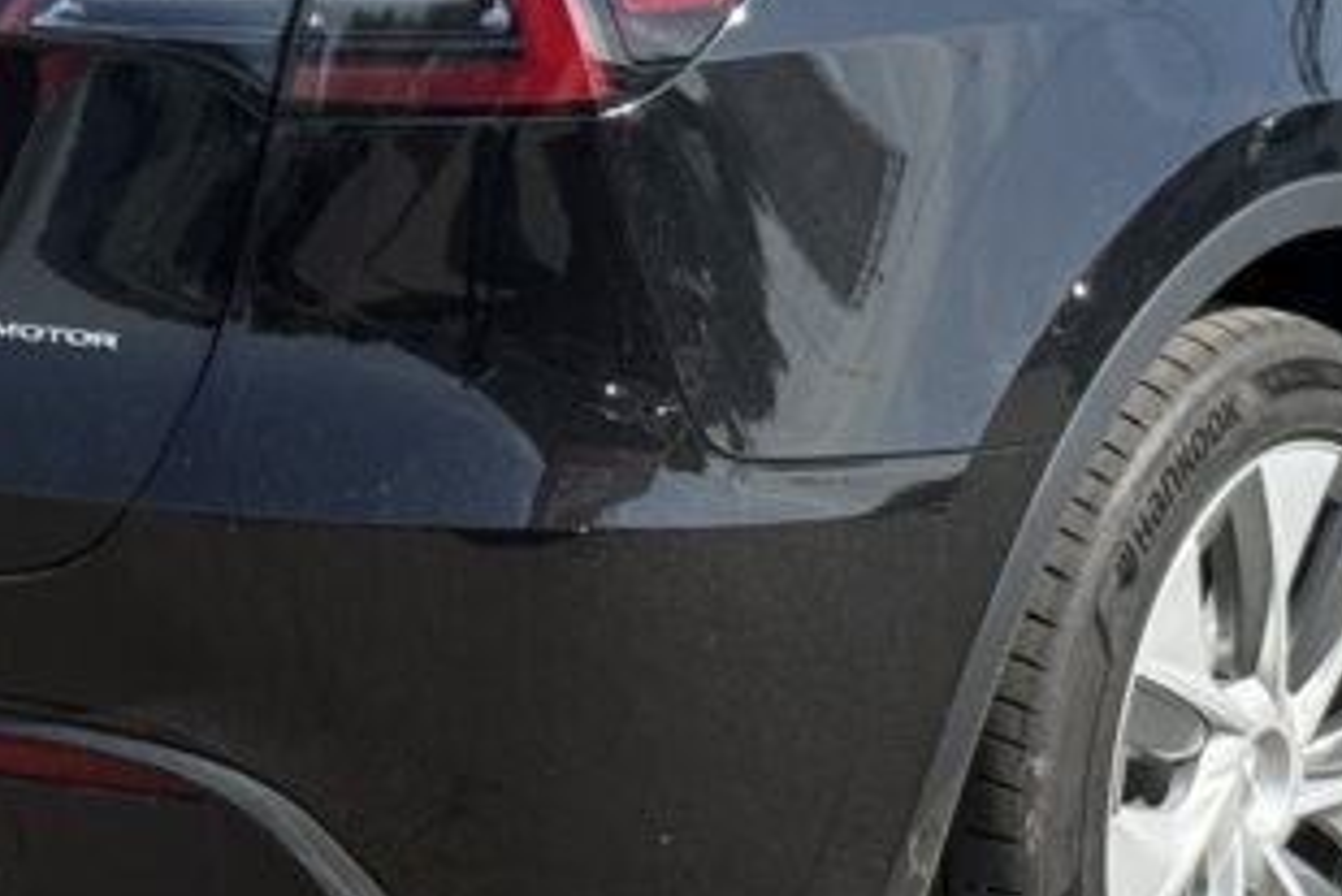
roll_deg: +0.7
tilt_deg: -9.4
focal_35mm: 165
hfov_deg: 12.4
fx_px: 6153
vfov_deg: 8.3
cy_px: 151
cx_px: 779
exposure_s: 1/2577
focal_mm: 6.76
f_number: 1.78
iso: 80
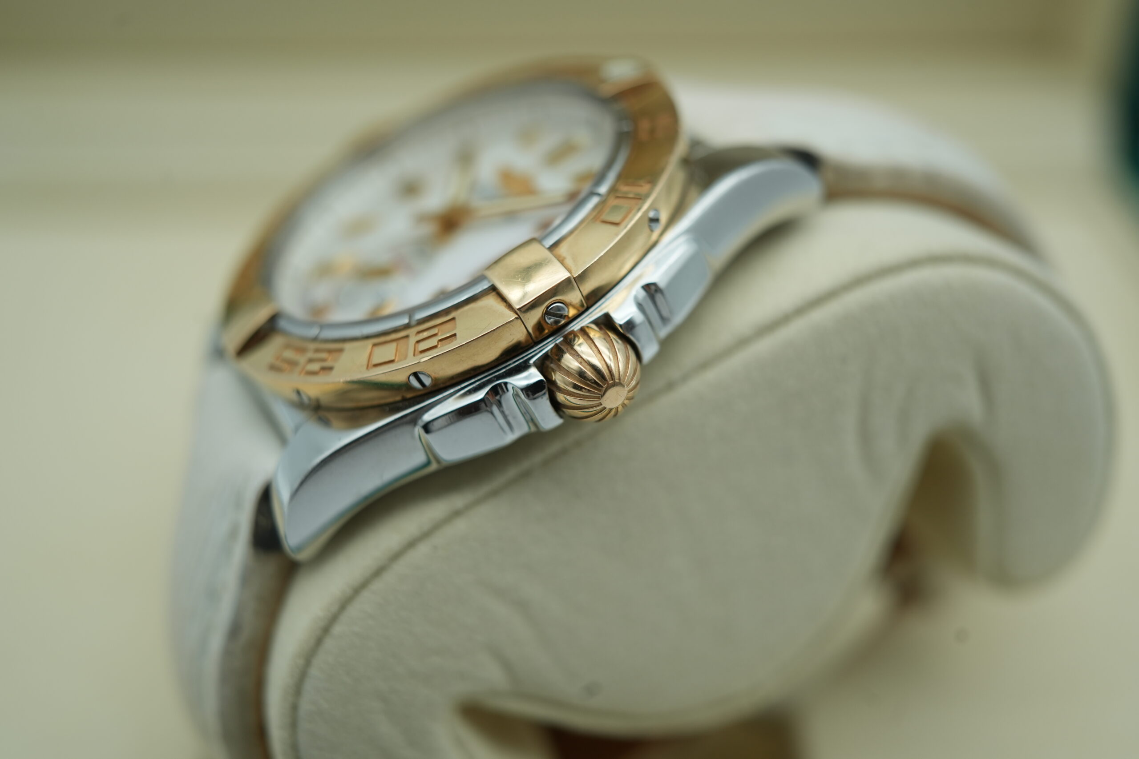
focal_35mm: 35
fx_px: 1107
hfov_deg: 54.4
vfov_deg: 37.9
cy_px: 380
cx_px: 570
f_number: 5
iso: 400
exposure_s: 1/250
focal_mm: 35
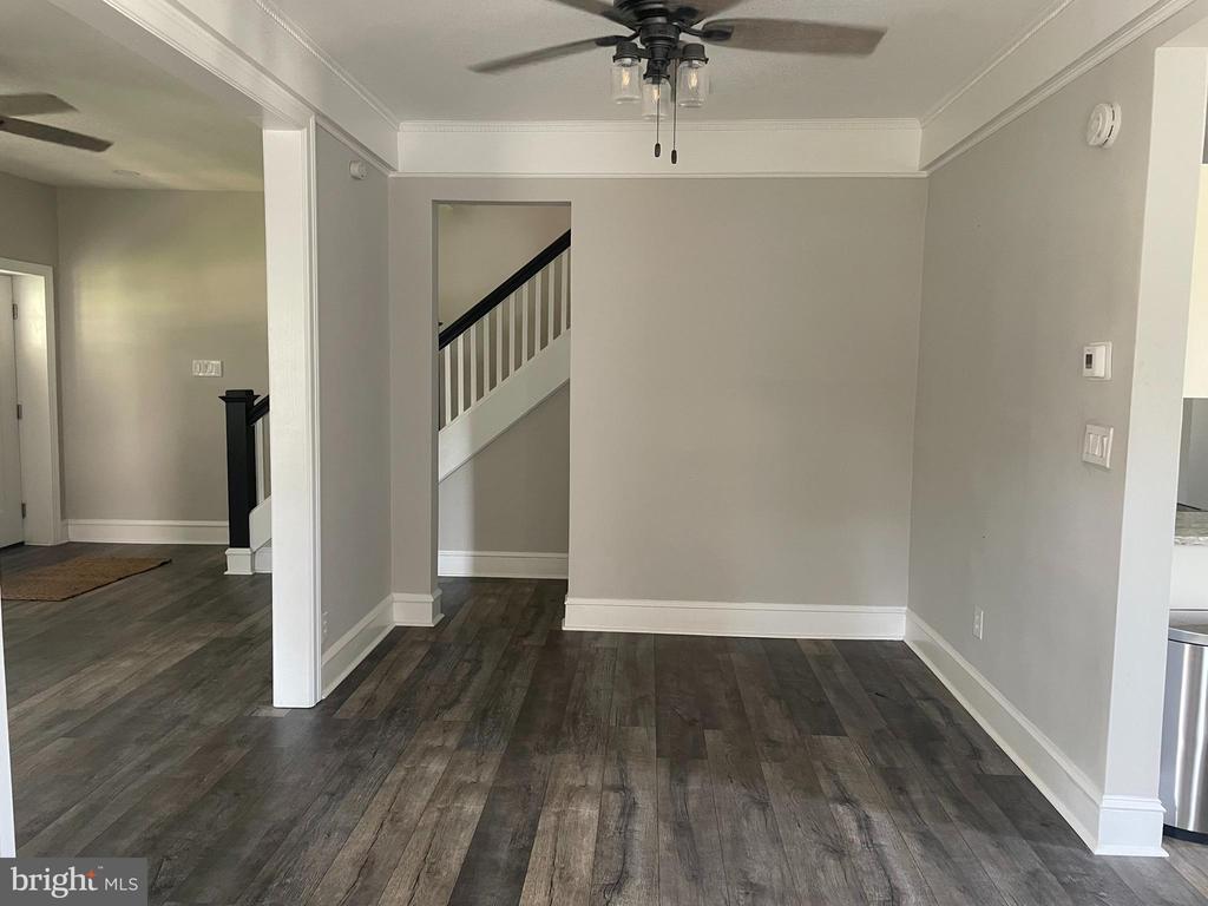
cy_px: 453
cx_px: 604
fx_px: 907
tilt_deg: -5.7
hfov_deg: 67.3
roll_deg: -1.0
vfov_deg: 53.1
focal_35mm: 26
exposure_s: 1/60
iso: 400
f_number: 1.6
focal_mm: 4.2
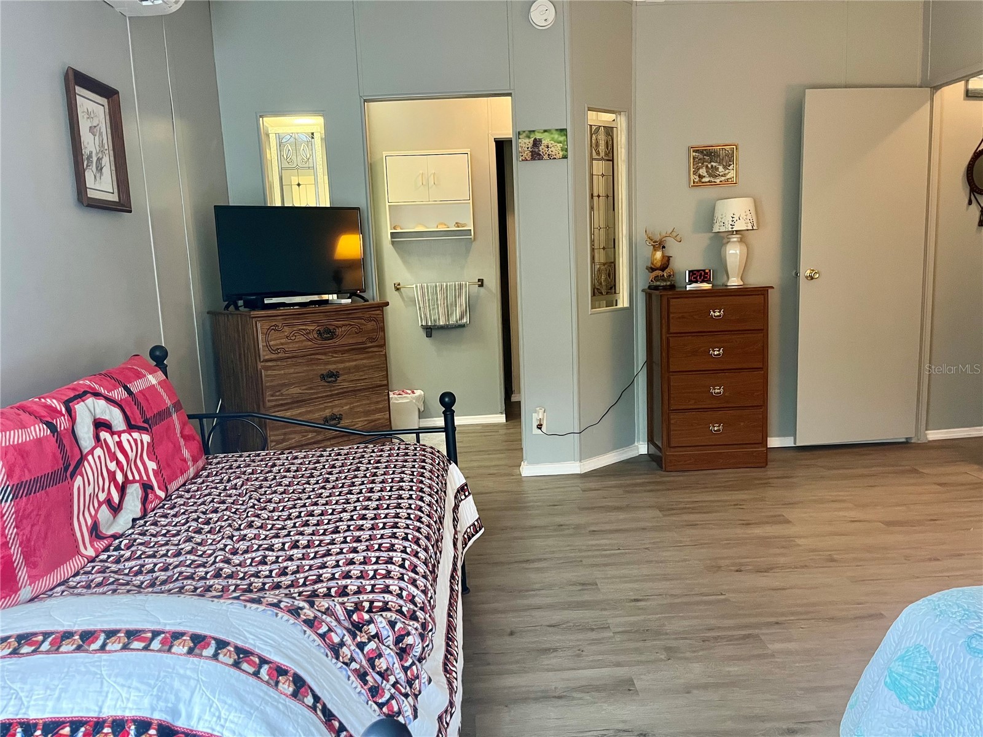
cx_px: 492
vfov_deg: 53.1
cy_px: 368
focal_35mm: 26
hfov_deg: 67.3
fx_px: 738
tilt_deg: -8.5
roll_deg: +2.1
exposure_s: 1/60
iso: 320
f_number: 1.6
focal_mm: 5.1
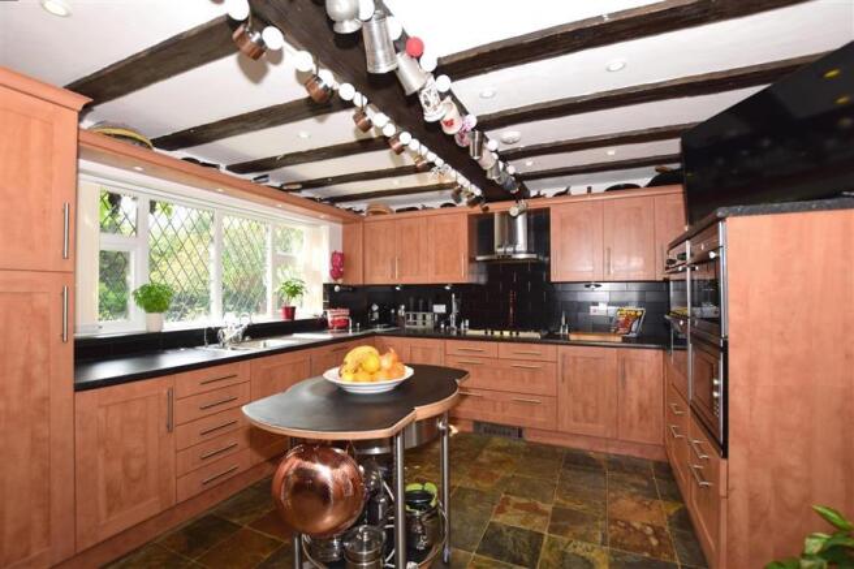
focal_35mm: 15
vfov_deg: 77.3
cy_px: 284
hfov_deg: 100.4
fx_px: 356
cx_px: 427
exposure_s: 1/125
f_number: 5.6
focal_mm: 10
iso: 200
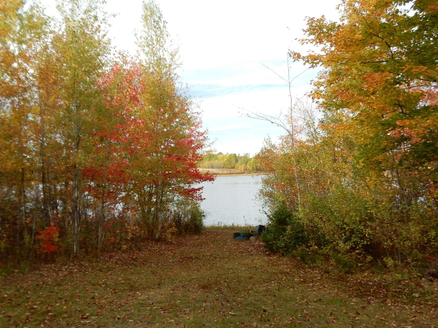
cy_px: 182
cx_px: 169
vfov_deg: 42.9
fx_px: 418
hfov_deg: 54.8
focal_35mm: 33
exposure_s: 1/400
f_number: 3.7
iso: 125
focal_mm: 4.5
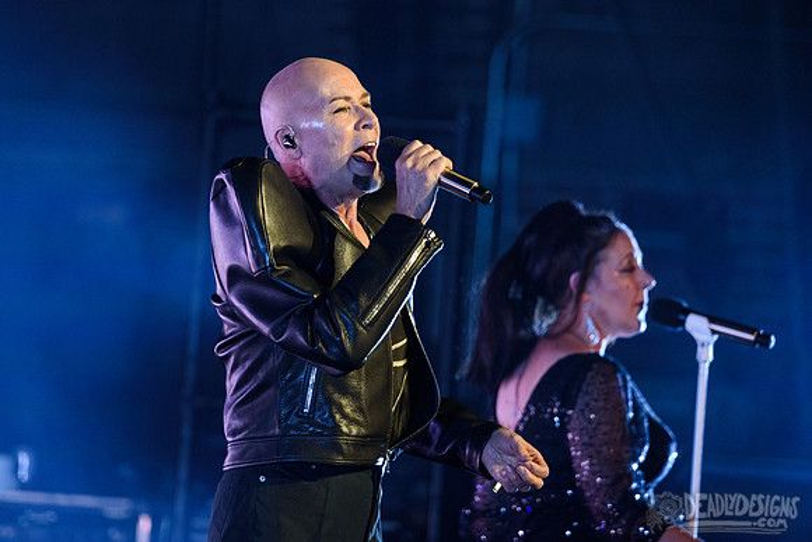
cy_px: 244
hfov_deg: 3.9
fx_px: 11898
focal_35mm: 527
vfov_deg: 2.6
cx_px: 370
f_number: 6
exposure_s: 1/320
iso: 4000
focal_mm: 480
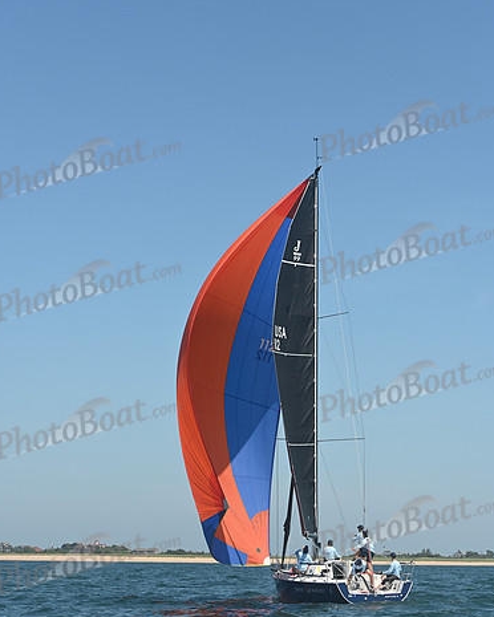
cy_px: 338
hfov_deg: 16.0
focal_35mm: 96
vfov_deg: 20.0
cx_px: 250
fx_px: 1754
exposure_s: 1/1000
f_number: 8
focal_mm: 82
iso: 320
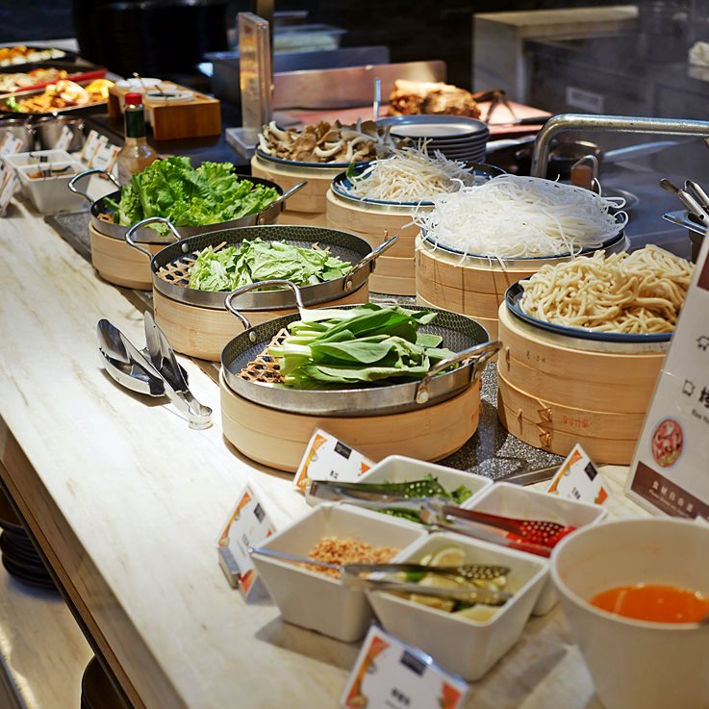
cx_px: 466
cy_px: 360
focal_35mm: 60
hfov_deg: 28.4
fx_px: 1390
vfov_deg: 28.6
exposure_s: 1/100
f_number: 1.8
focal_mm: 25
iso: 200
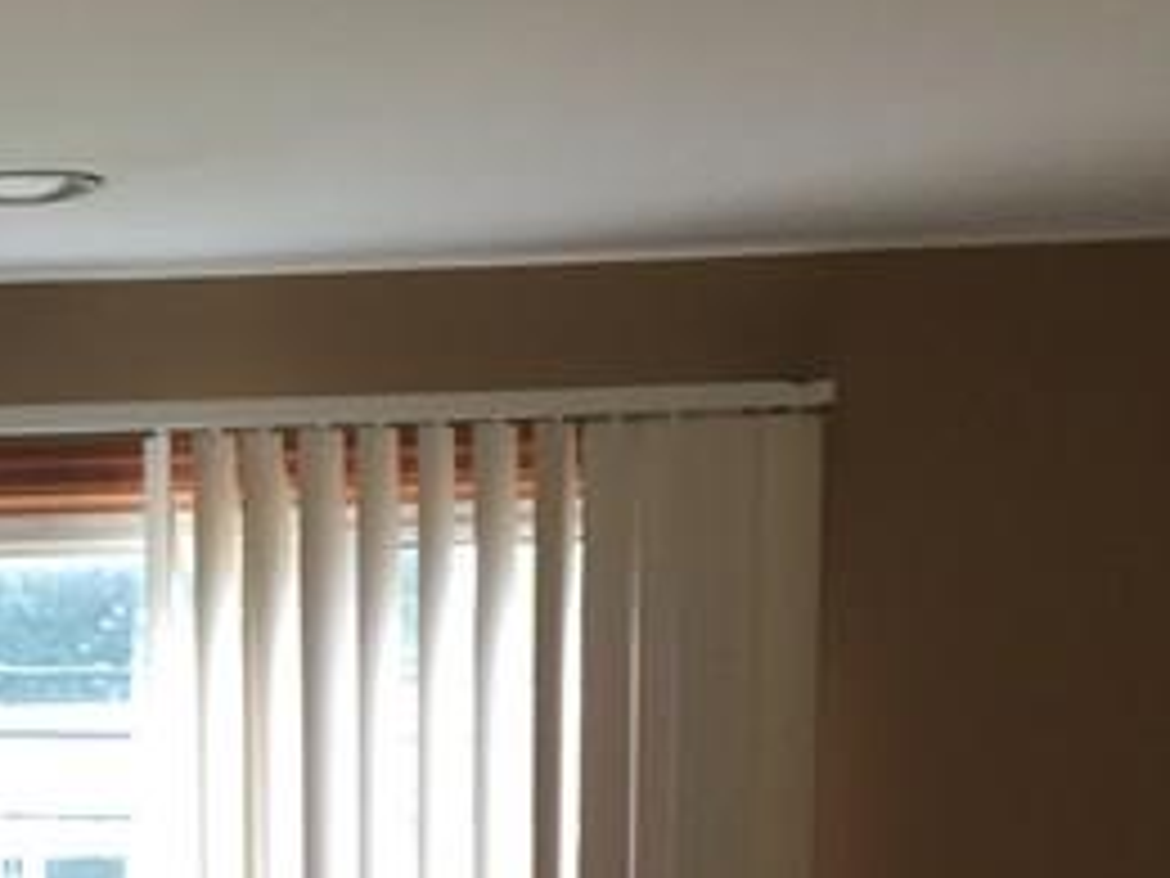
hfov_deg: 16.7
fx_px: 3853
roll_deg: +0.9
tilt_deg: -12.1
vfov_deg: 12.0
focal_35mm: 114
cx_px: -158
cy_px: 1580
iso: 32
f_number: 2.2
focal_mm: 4.15
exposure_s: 1/60
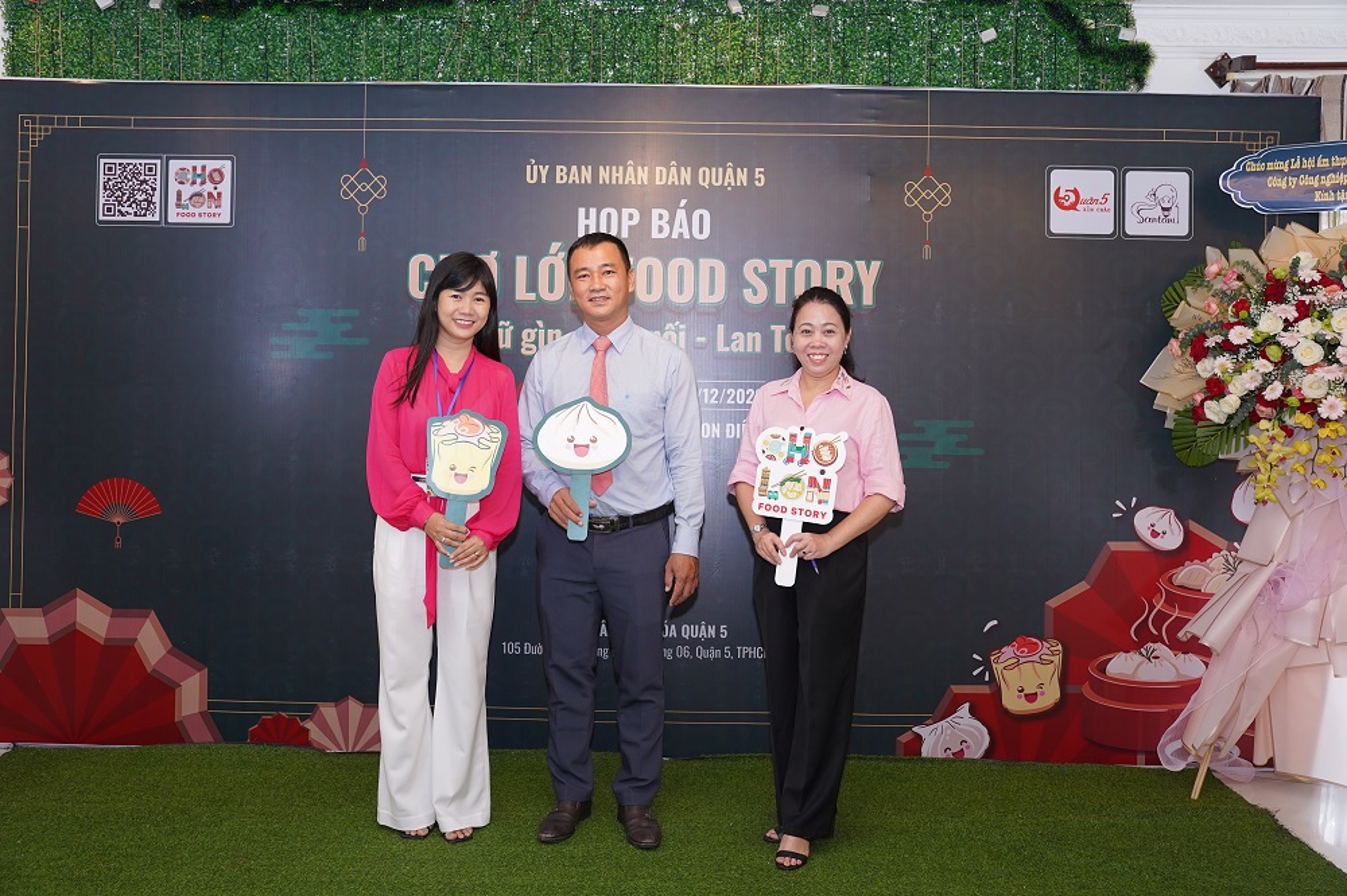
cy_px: 448
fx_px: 1159
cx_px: 674
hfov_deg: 60.3
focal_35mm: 31
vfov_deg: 42.3
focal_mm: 31
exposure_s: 1/125
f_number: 3.2
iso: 800
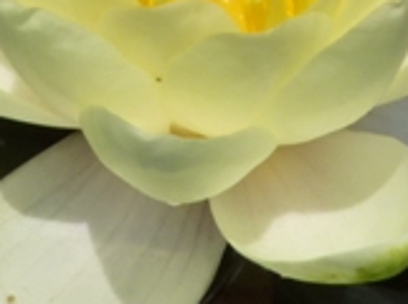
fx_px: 28483
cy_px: 13
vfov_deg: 0.6
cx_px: 256
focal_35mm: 2422
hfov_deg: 0.8
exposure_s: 1/640
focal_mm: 86.4
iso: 160
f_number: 8
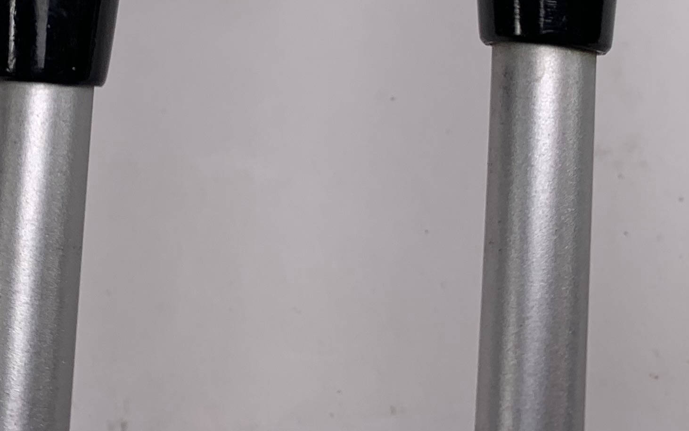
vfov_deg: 15.5
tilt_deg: -65.7
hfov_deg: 26.8
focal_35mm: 76
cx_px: 189
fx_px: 1427
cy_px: -257
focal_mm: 4.25
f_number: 1.8
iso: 25
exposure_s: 1/298
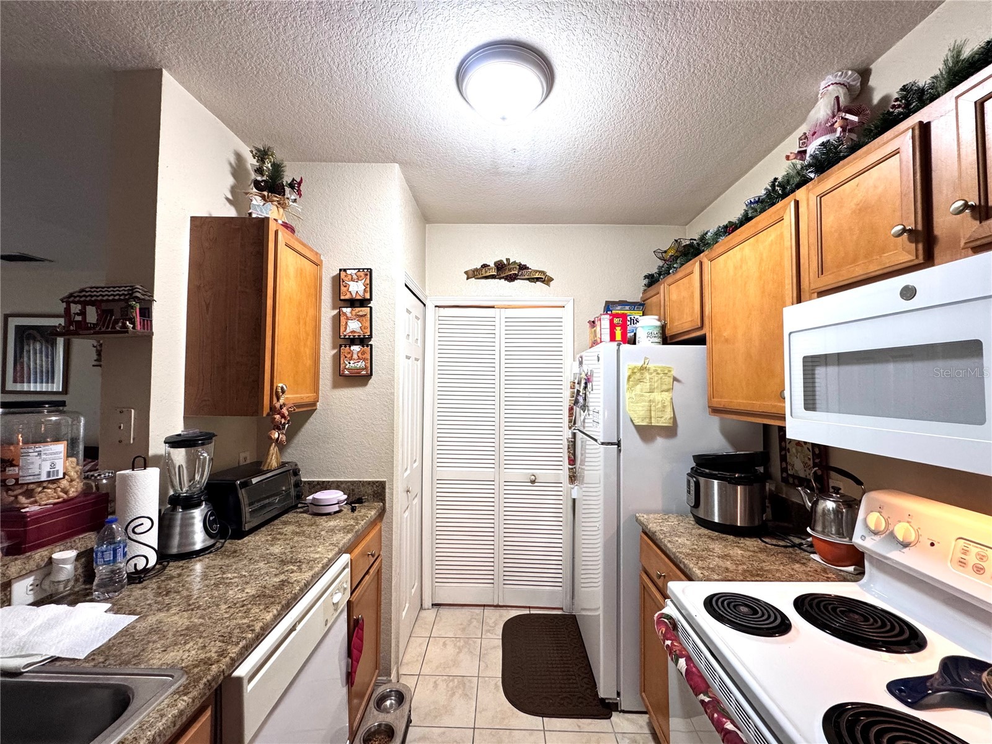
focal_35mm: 14
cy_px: 372
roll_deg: -0.1
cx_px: 496
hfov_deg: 102.1
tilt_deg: +1.2
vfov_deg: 85.7
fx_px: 401
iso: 250
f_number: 2.2
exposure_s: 1/60
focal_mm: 2.22
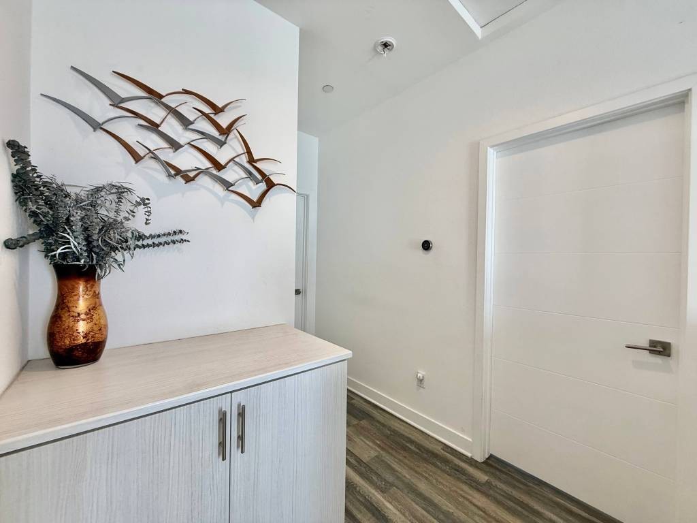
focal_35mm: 14
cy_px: 262
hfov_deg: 102.1
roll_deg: -1.3
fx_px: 282
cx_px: 348
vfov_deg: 85.7
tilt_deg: +0.3
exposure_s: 1/120
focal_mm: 2.22
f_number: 2.2
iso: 80
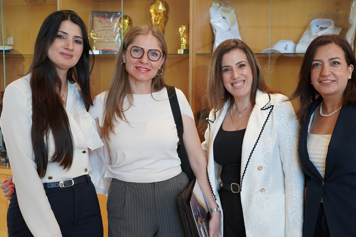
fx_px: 504
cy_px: 138
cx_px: 207
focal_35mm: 51
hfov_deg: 38.8
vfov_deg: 26.4
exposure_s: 1/160
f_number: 4
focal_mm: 43
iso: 1600
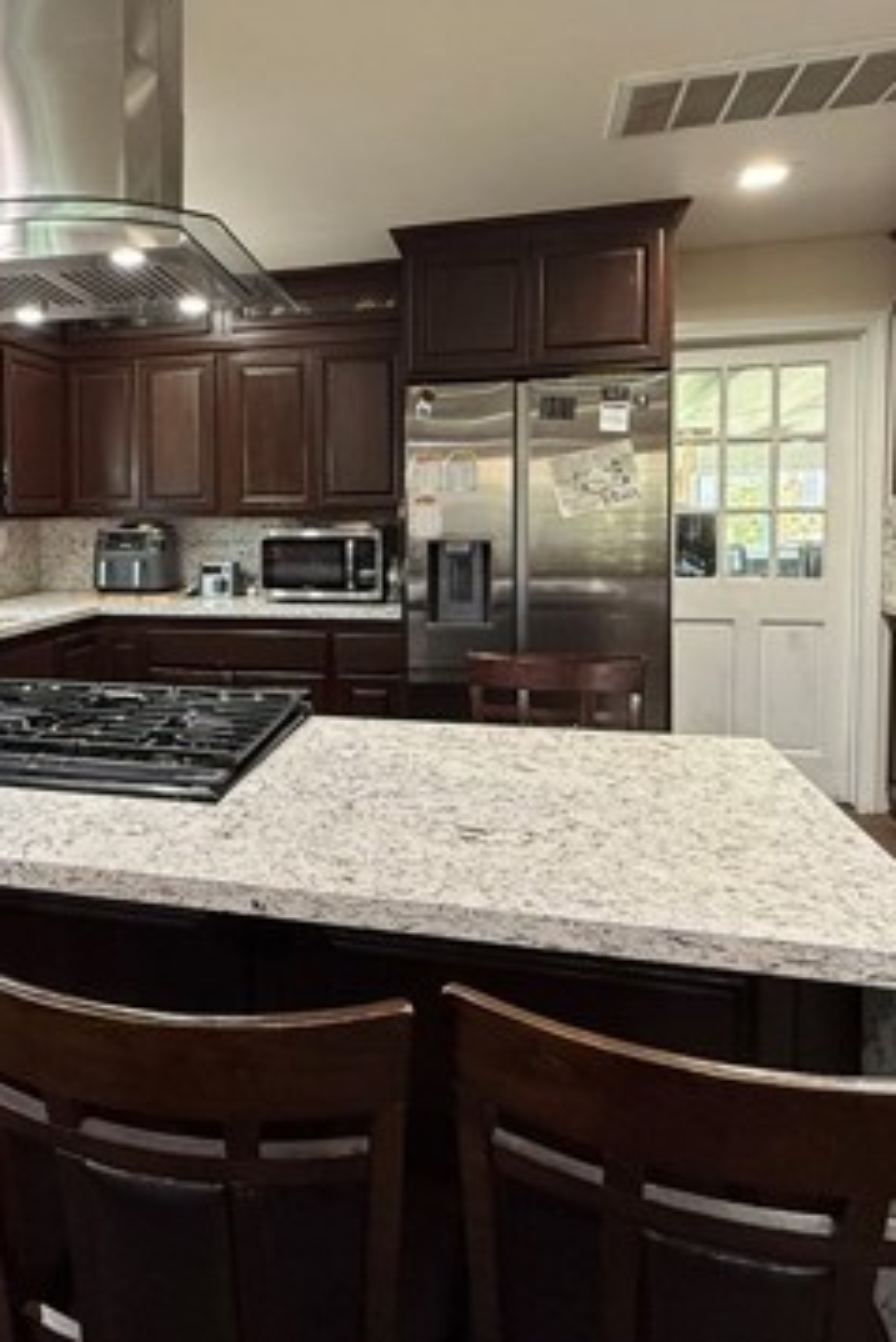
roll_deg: +0.8
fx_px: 970
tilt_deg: -2.3
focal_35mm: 26
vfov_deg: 68.9
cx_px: 236
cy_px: 559
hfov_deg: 47.9
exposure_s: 1/60
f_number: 2.2
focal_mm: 2.22
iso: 200
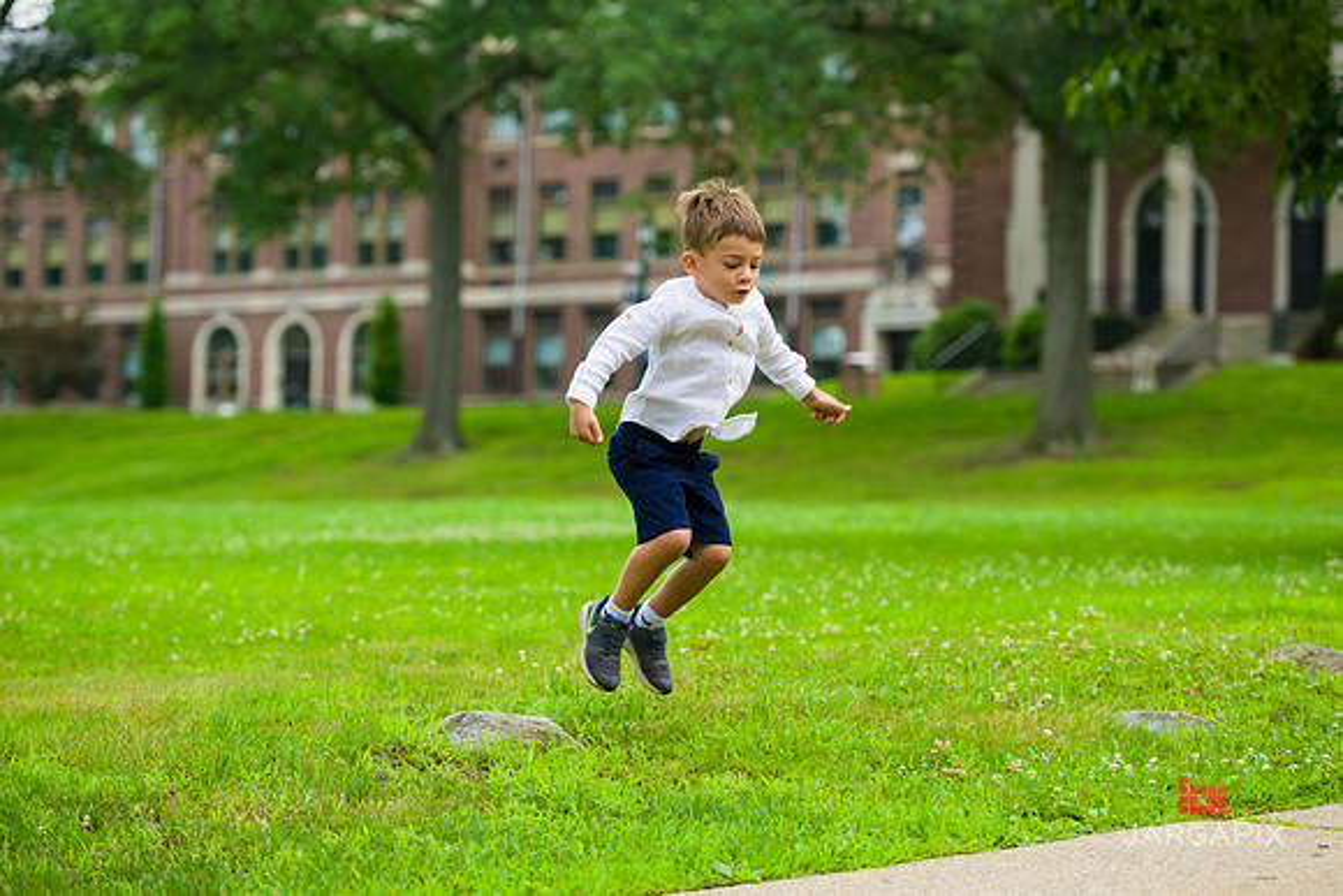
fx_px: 4179
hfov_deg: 18.3
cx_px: 672
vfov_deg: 12.2
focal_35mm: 112
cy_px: 448
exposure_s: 1/500
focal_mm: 112
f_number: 4
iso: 200
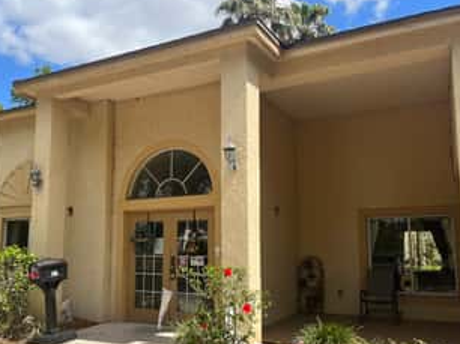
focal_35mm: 34
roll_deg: +0.6
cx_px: 195
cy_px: 203
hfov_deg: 53.8
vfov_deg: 41.6
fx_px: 451
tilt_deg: +6.7
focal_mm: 5.1
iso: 50
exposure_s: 1/2967
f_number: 1.6
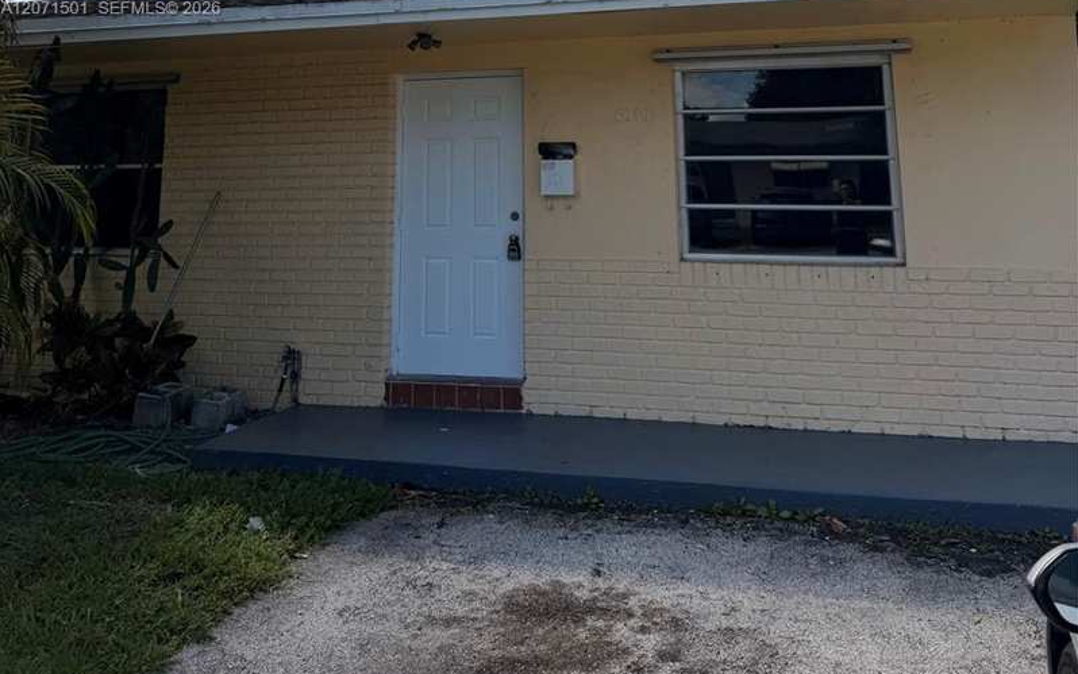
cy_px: 9
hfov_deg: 56.7
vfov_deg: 34.2
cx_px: 539
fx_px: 999
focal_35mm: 34
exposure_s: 1/4975
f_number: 1.78
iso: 80
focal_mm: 6.76
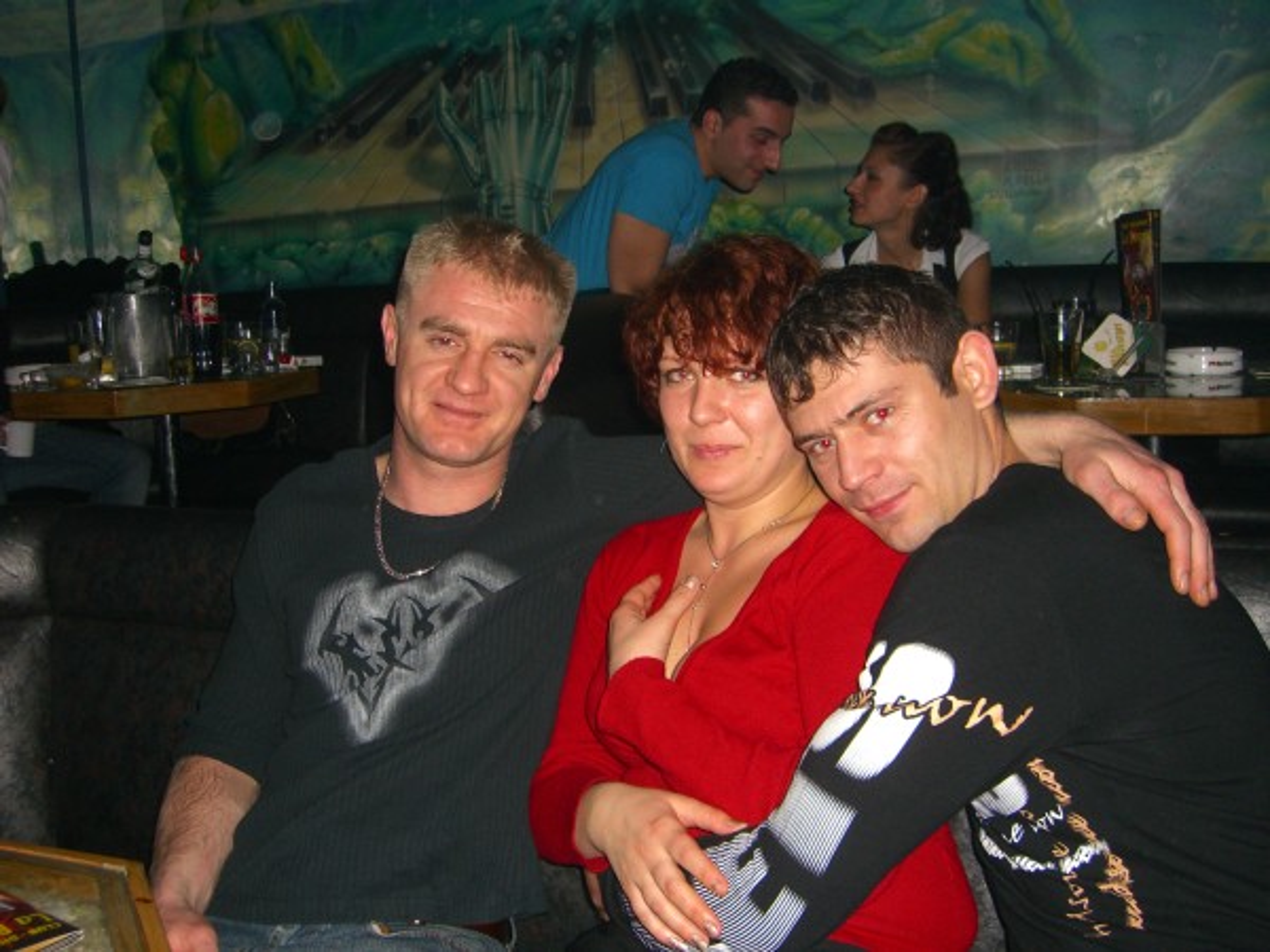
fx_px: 1394
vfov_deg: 37.7
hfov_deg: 49.0
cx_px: 635
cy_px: 476
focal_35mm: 38
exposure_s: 1/60
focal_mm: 7.9
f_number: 2.8
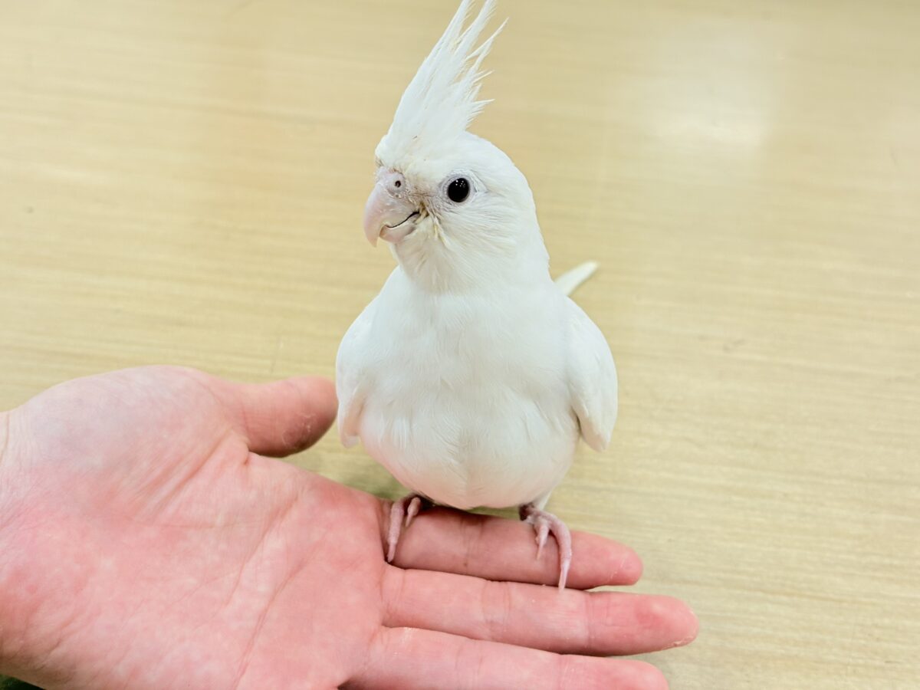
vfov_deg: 28.0
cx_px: 460
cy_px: 345
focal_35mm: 52
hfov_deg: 36.8
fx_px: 1382
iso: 50
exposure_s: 1/50
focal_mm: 5.96
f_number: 1.6
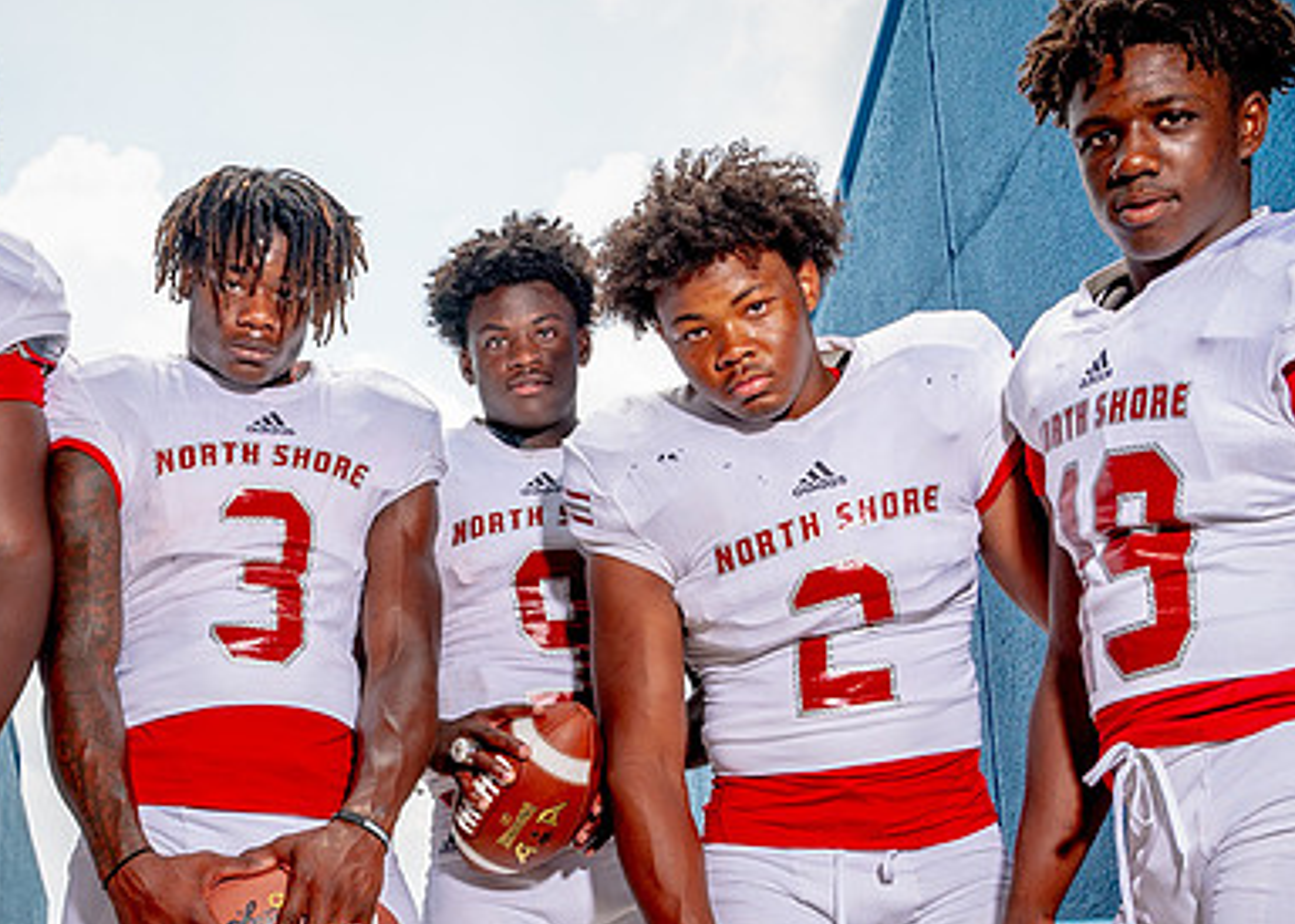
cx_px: 361
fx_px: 1838
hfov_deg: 38.0
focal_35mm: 50
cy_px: 726
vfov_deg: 27.7
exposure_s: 1/125
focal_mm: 24
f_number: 8
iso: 100
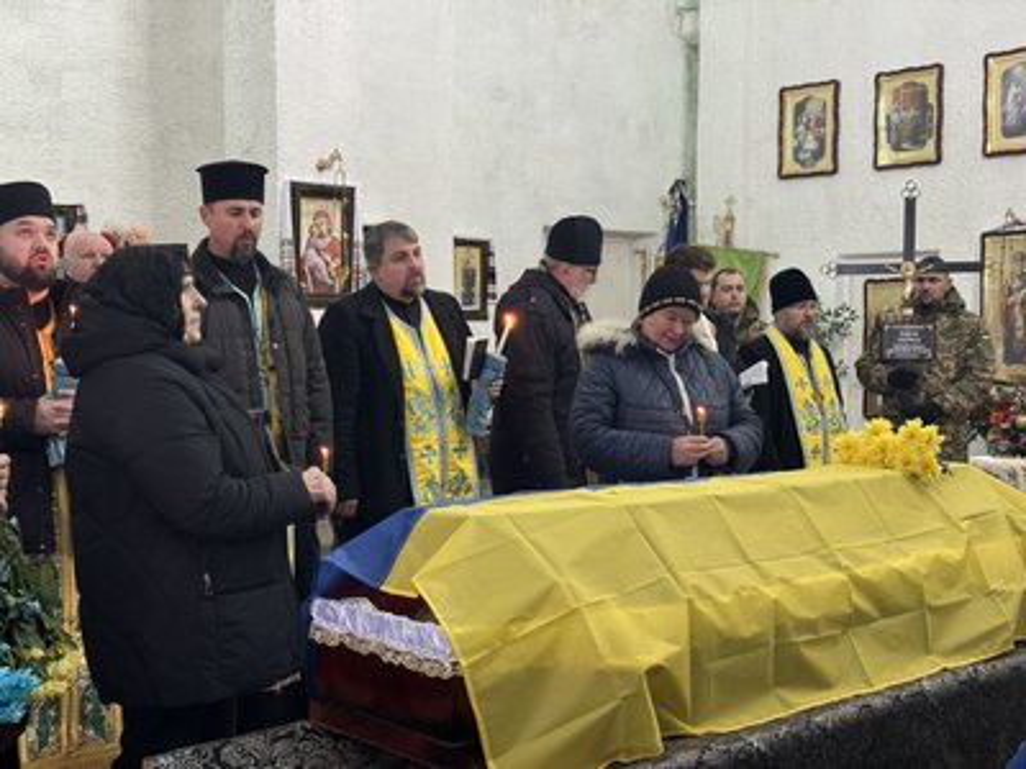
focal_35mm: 48
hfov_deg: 39.7
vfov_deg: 30.3
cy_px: 384
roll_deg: -0.3
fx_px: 1423
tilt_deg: -2.5
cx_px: 513
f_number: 1.78
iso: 320
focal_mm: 6.76
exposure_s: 1/33
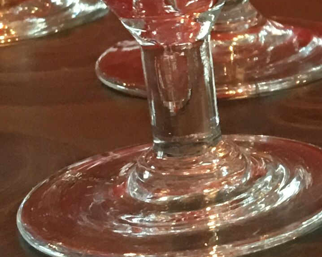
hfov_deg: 11.5
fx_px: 1515
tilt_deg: -15.7
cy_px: 13
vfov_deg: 9.7
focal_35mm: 159
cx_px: 531
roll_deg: +1.7
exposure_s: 1/17
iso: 125
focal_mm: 4.15
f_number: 2.2
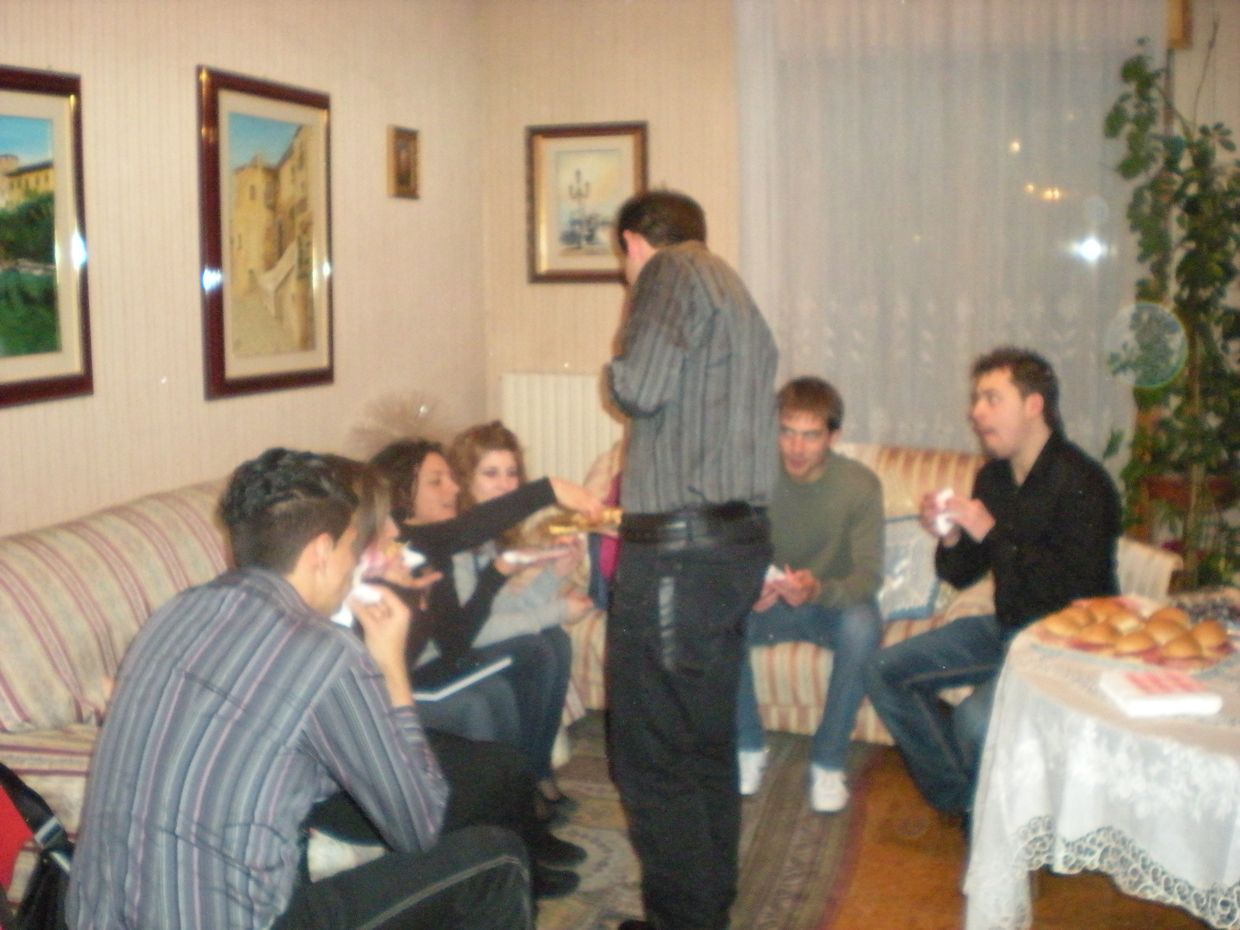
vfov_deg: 37.7
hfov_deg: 49.0
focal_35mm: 38
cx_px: 620
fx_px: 1361
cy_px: 465
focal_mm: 6.3
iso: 800
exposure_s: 1/60
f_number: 3.1
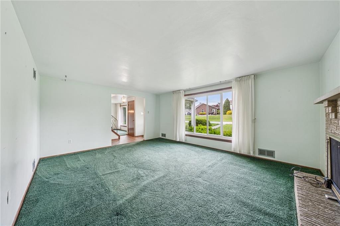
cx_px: 170
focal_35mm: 12
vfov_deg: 89.9
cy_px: 113
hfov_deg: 112.7
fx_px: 113
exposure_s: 1/10
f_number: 11
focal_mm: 12
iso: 200
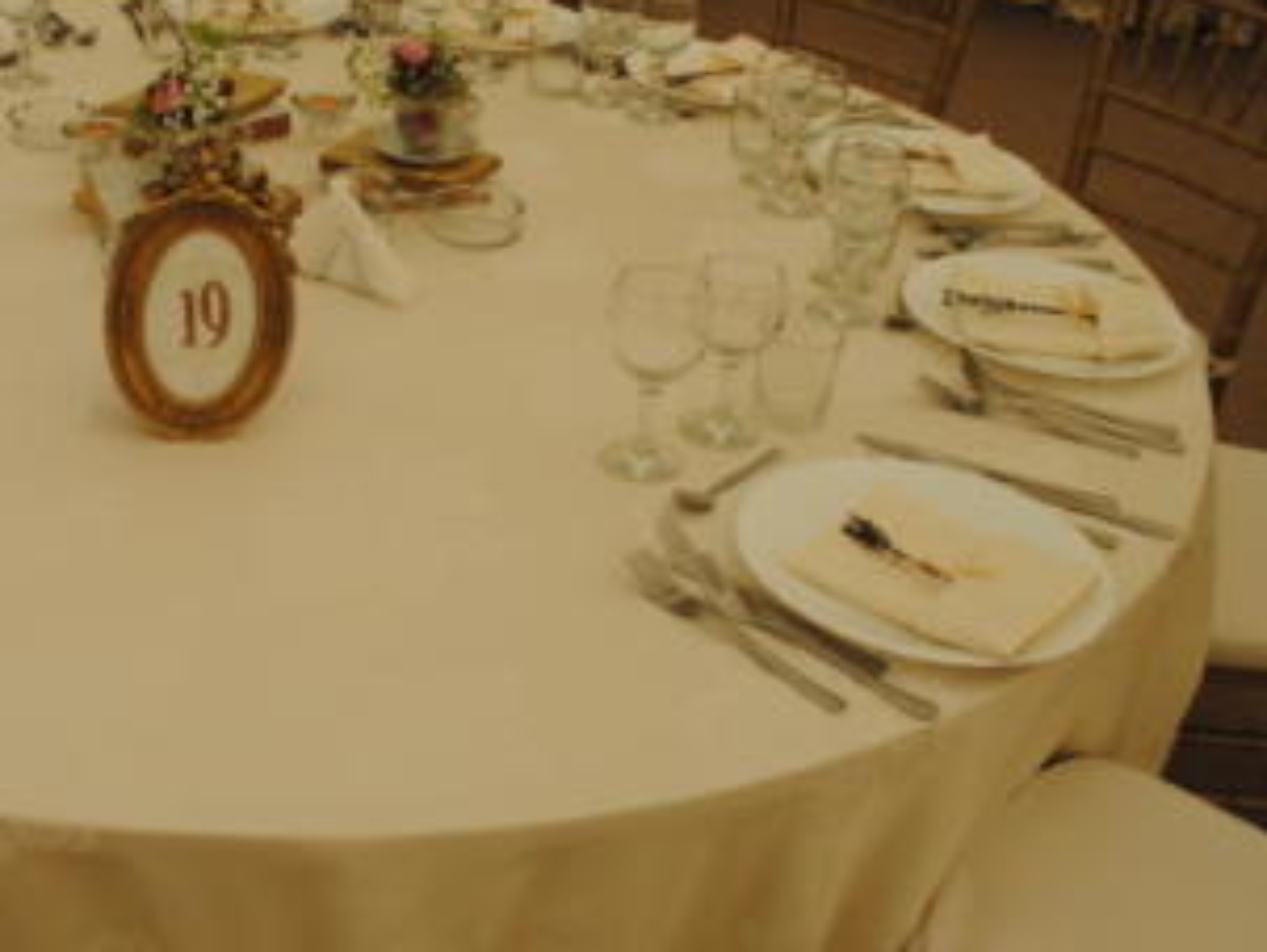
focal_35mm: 43
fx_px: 1575
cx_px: 310
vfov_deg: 33.5
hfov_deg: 42.4
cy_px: 380
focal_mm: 18
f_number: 4.5
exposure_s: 1/80
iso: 200
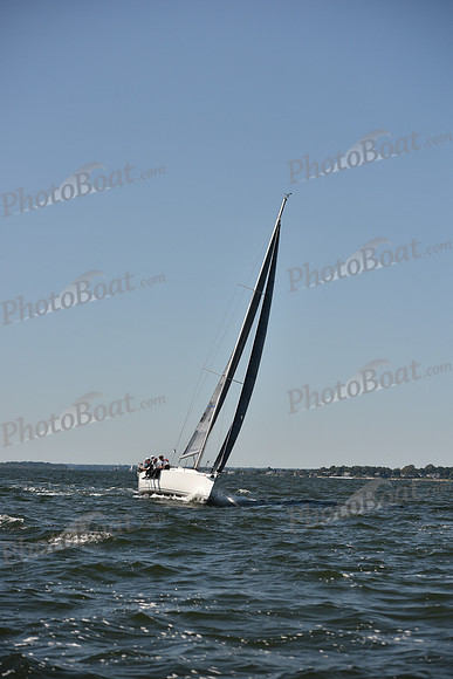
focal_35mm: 92
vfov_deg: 22.1
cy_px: 340
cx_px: 226
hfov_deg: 14.9
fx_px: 1735
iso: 250
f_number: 4
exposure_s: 1/1600
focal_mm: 92
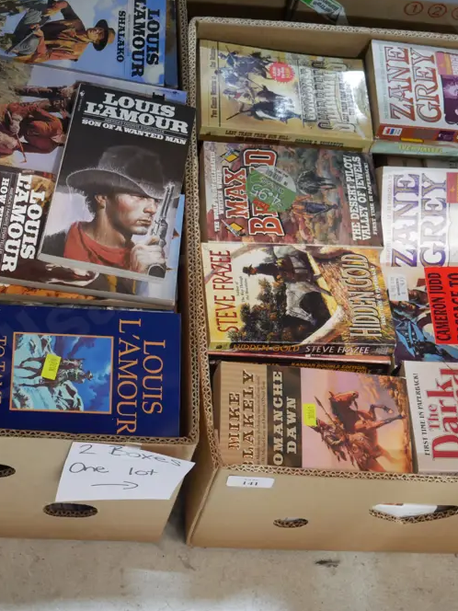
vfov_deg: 27.4
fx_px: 1253
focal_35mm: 71
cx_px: 144
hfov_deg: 20.6
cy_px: 266
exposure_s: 1/60
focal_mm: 23
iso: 1600
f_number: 5.1
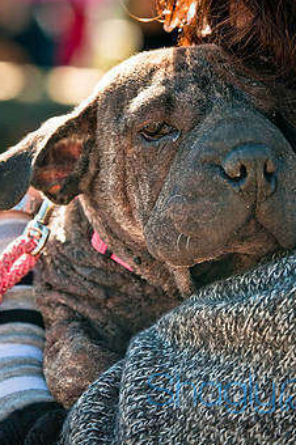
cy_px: 161
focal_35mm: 238
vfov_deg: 8.7
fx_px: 2941
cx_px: 158
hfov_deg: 5.8
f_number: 6.3
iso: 400
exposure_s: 1/400
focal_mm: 120
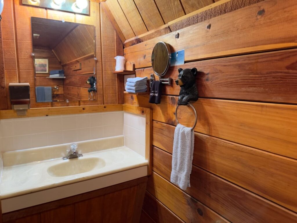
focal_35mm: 24
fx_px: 206
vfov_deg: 56.8
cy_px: 112
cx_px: 148
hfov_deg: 71.6
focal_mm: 6.86
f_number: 1.78
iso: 400
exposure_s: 1/60
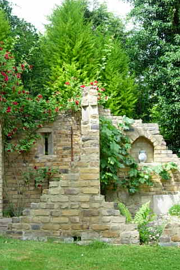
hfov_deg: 25.2
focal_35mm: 53
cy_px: 135
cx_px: 44
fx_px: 397
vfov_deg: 37.5
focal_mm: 7.8
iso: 64
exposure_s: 1/313
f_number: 2.8
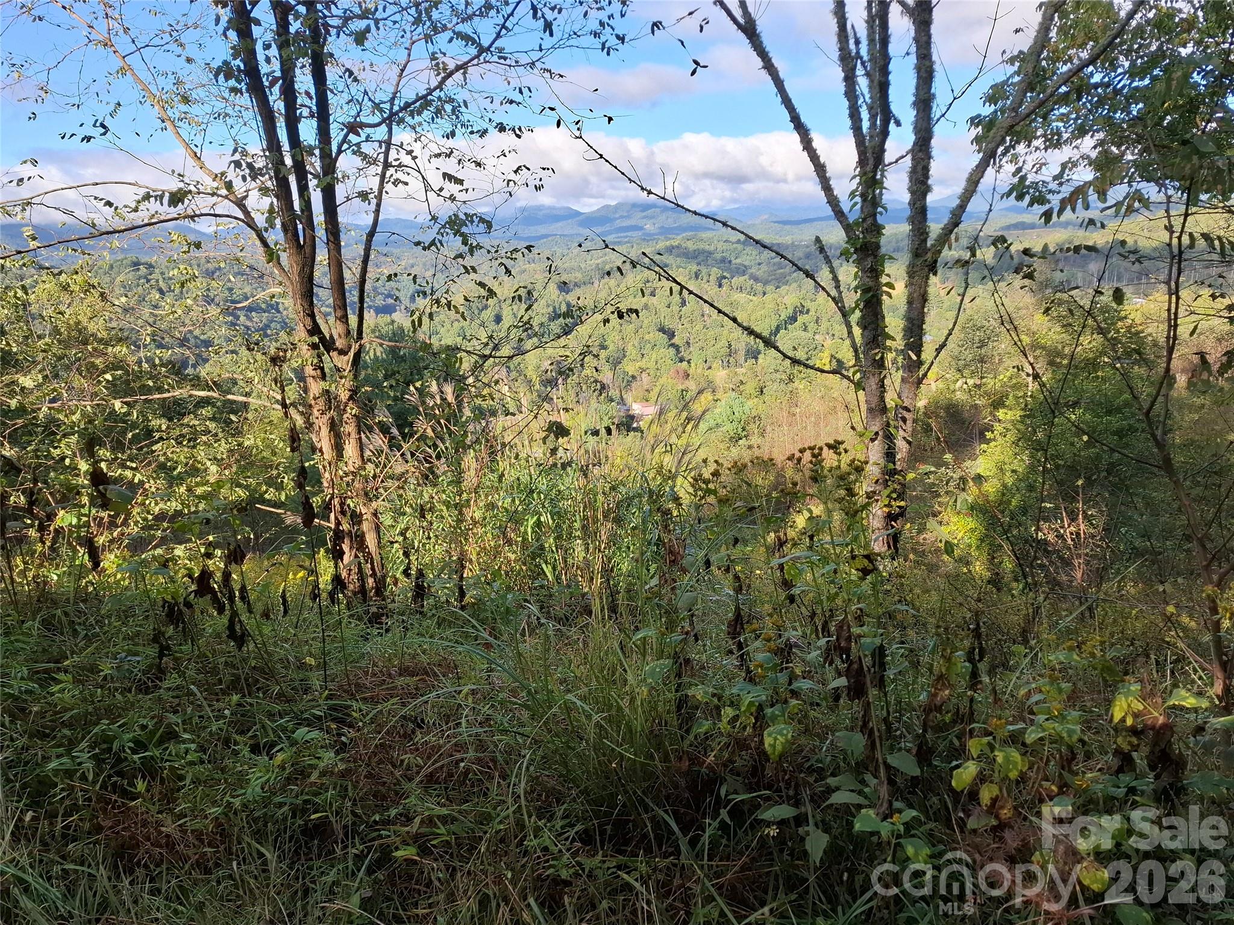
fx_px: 820
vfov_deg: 58.9
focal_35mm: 23
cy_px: 462
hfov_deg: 73.9
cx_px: 617
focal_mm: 5.54
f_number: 1.8
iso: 50
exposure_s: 1/975
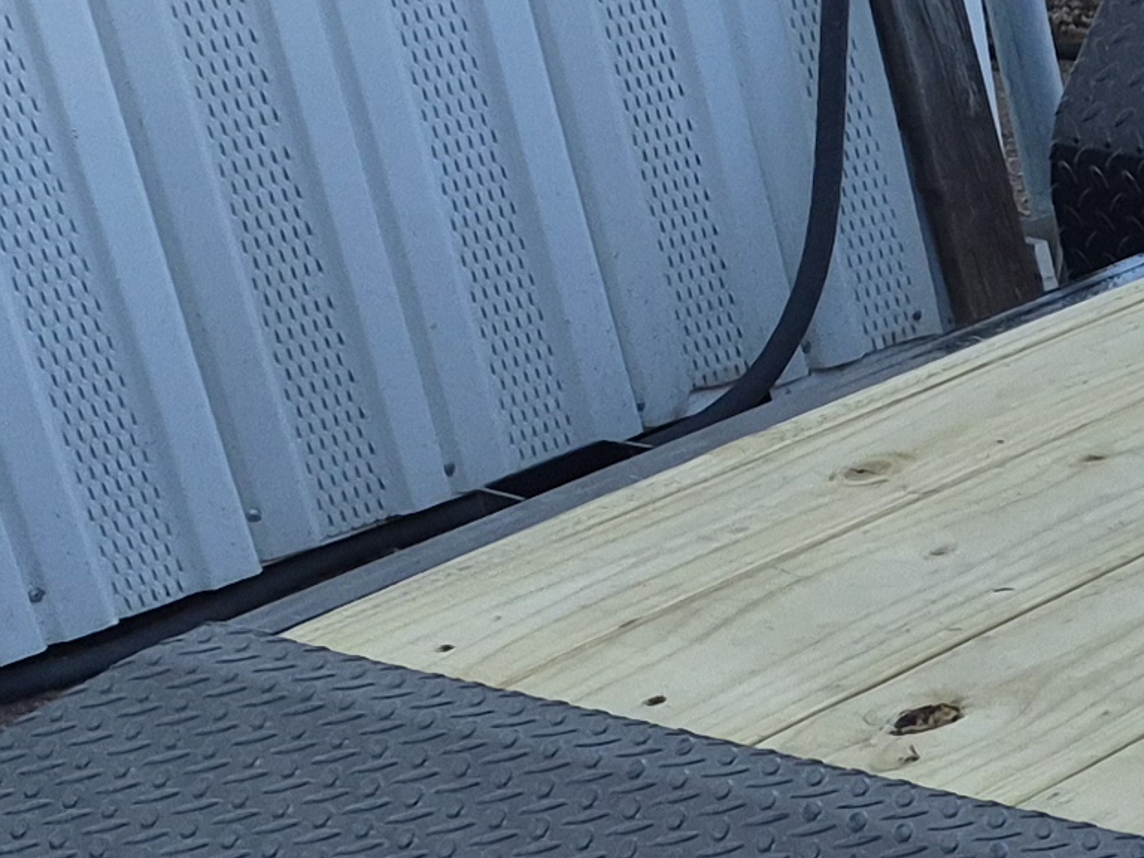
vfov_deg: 12.0
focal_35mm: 120
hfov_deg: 13.1
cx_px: 2591
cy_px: 1100
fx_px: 3965
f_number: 1.8
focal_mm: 5.4
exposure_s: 1/1724
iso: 80
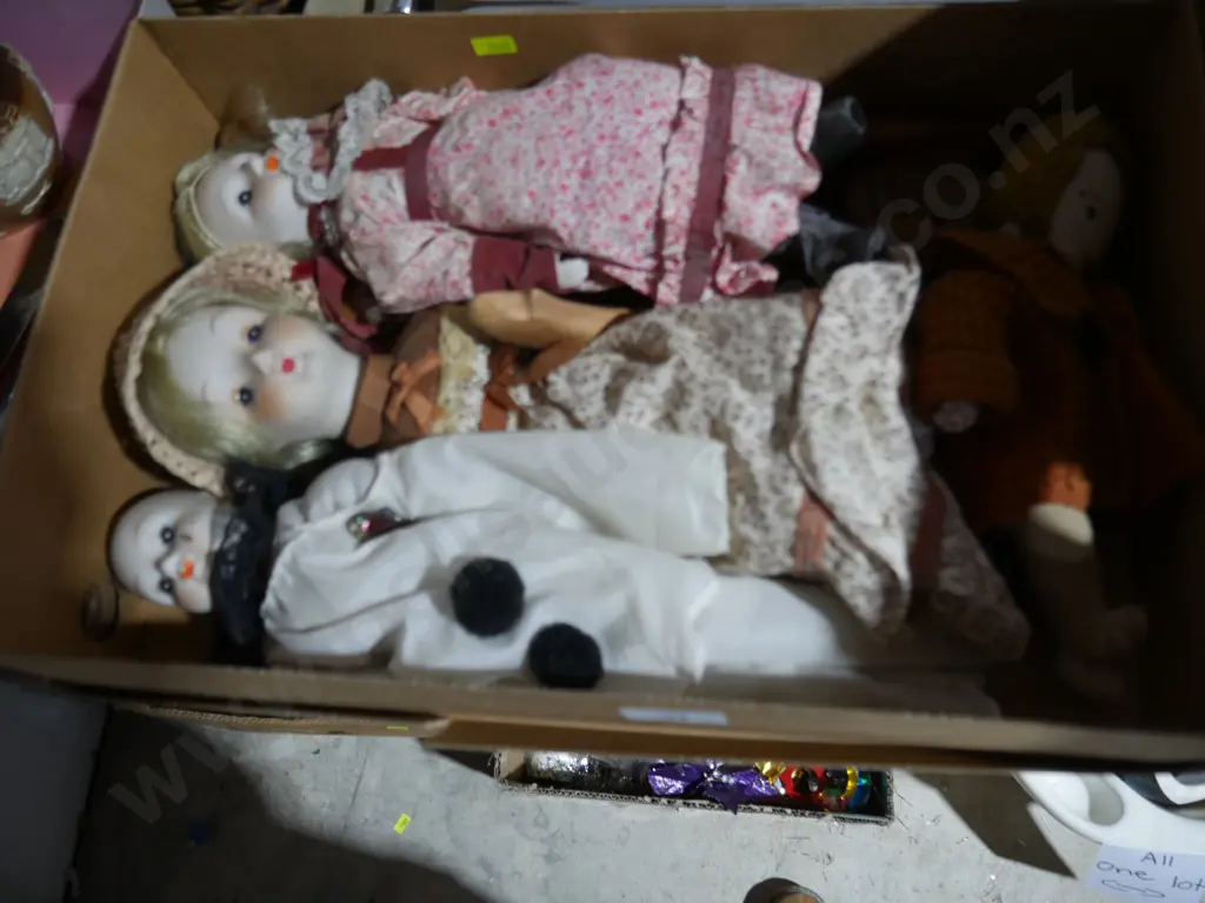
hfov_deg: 63.4
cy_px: 452
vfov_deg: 49.7
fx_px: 975
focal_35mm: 28
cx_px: 602
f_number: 3.5
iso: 640
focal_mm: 14
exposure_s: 1/60
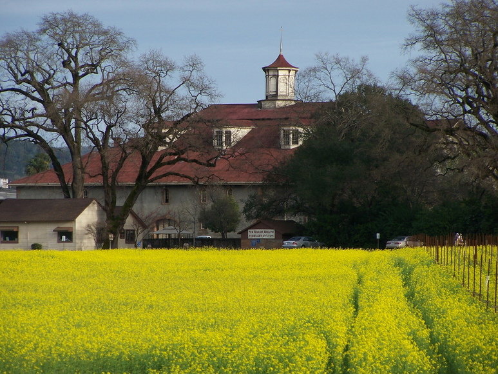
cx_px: 249
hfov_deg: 8.3
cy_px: 187
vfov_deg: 6.2
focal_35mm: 238
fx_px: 3424
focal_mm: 39.5
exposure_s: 1/500
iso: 80
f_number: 3.3
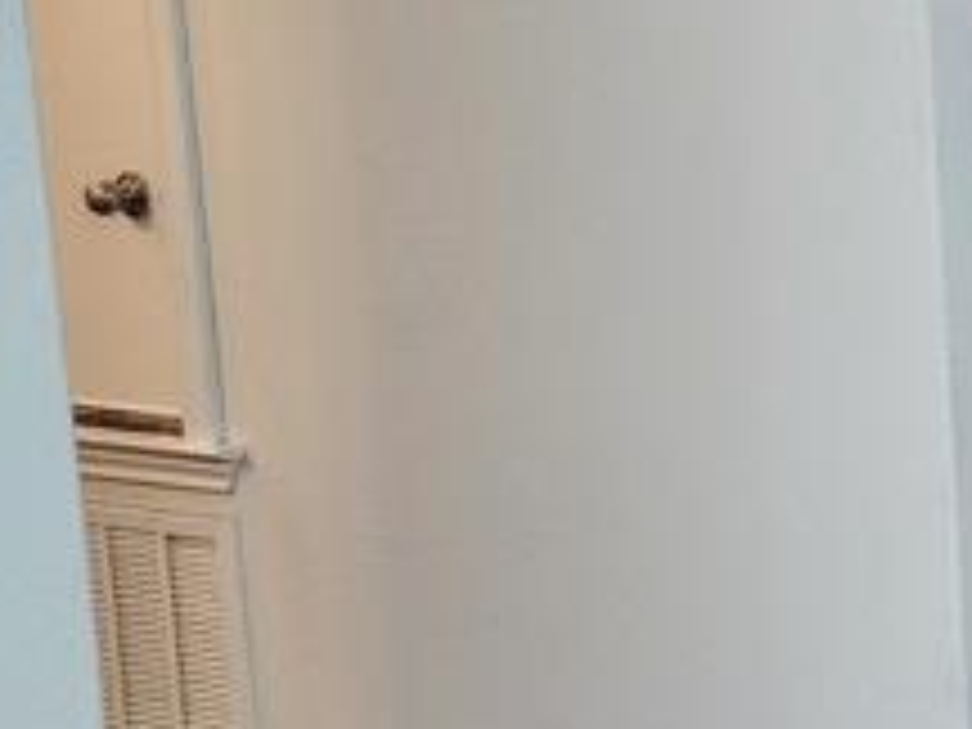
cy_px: 459
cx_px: 2012
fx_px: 3061
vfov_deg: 13.6
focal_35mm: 109
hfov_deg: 14.6
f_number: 1.8
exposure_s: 1/120
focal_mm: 6.4
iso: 640
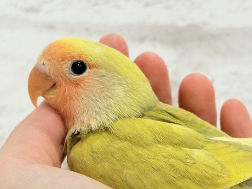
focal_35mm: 86
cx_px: 176
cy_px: 122
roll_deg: -1.4
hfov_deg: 22.6
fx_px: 626
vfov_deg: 17.1
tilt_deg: -5.9
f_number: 1.6
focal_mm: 5.96
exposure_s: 1/50
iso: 32
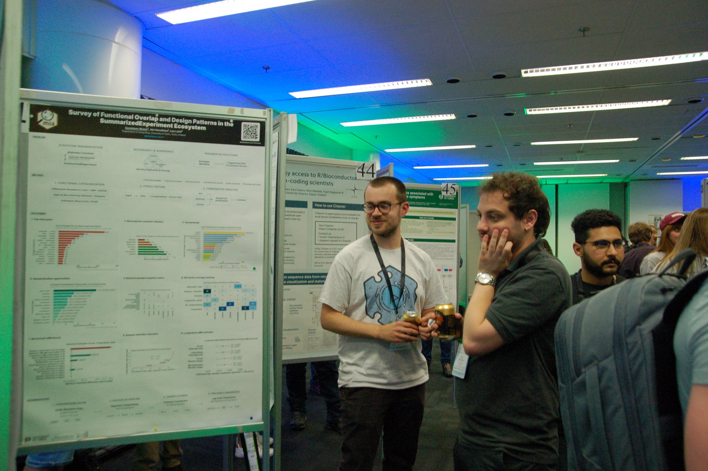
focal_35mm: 26
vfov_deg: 50.3
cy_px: 236
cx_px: 354
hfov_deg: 70.5
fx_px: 501
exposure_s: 1/125
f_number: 5
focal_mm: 17
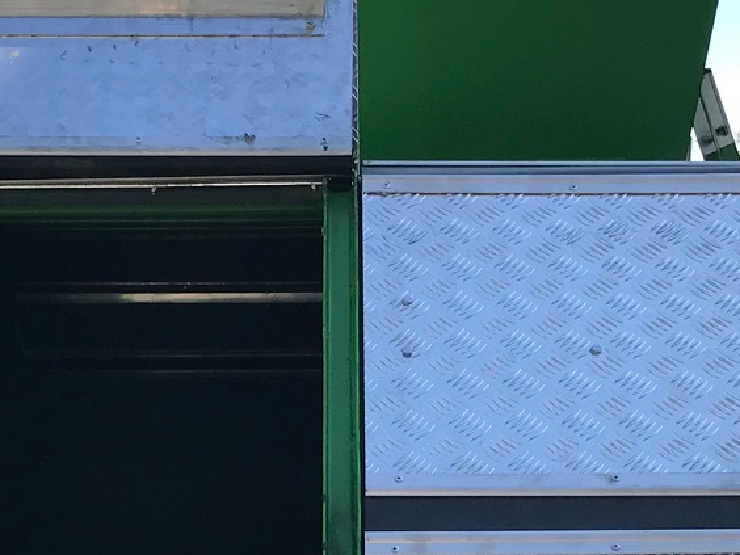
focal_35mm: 100
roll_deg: -1.5
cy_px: 590
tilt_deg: -6.8
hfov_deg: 19.6
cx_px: 324
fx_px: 2138
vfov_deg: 14.5
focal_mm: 3.99
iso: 20
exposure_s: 1/1350
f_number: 1.8
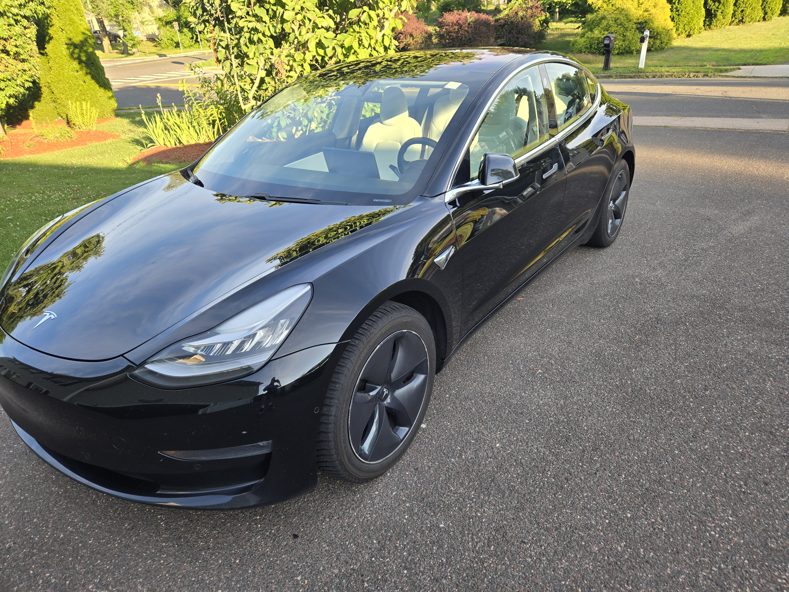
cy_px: 296
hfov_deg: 73.9
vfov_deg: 58.9
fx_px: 524
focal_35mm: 23
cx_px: 394
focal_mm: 5.4
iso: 25
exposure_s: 1/199
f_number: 1.8
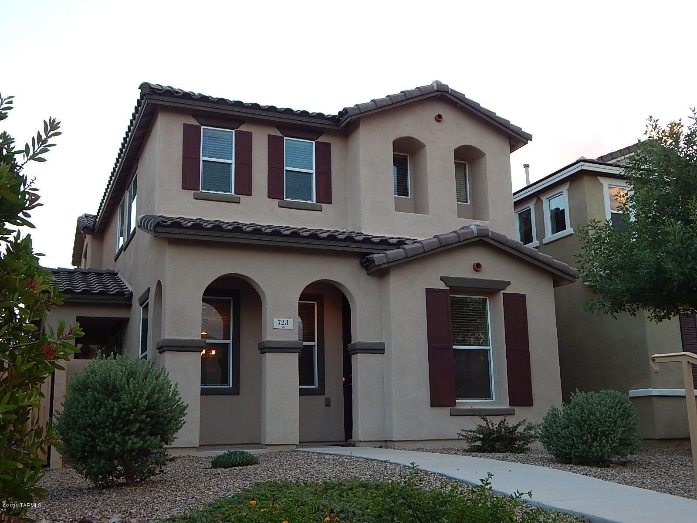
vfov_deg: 37.7
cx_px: 348
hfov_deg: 49.0
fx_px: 765
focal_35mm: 38
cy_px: 262
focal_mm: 6.8
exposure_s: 1/60
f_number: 3.4
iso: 125
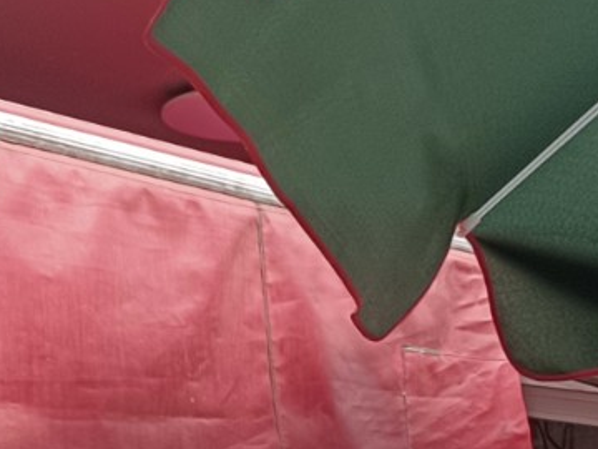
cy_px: 655
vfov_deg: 11.8
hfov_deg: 16.3
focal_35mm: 120
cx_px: 166
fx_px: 2073
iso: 100
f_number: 1.9
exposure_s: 1/222
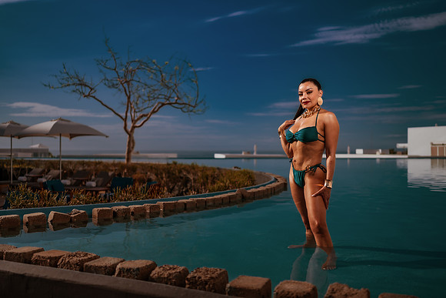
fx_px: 434
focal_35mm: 35
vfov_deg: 37.9
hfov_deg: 54.4
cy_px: 149
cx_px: 223
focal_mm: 35
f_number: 1.8
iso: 50
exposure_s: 1/8000
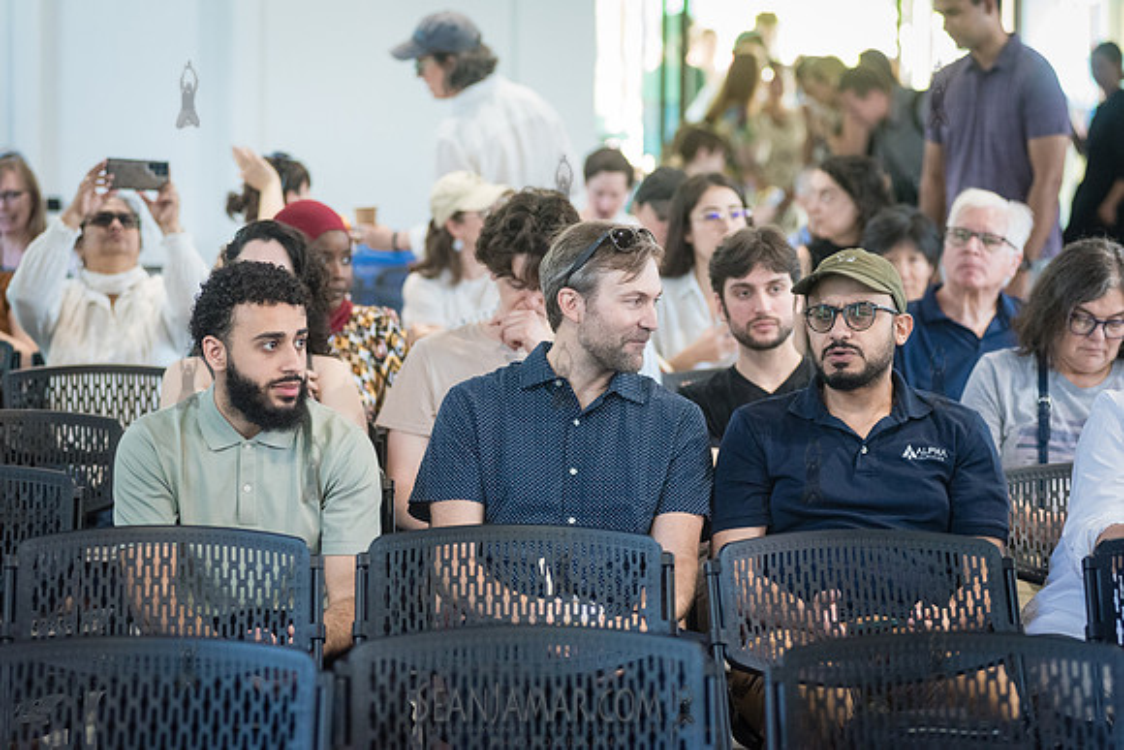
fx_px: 3498
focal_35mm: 112
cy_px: 375
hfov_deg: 18.3
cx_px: 562
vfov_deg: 12.2
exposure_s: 1/250
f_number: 3.5
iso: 5000
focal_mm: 112
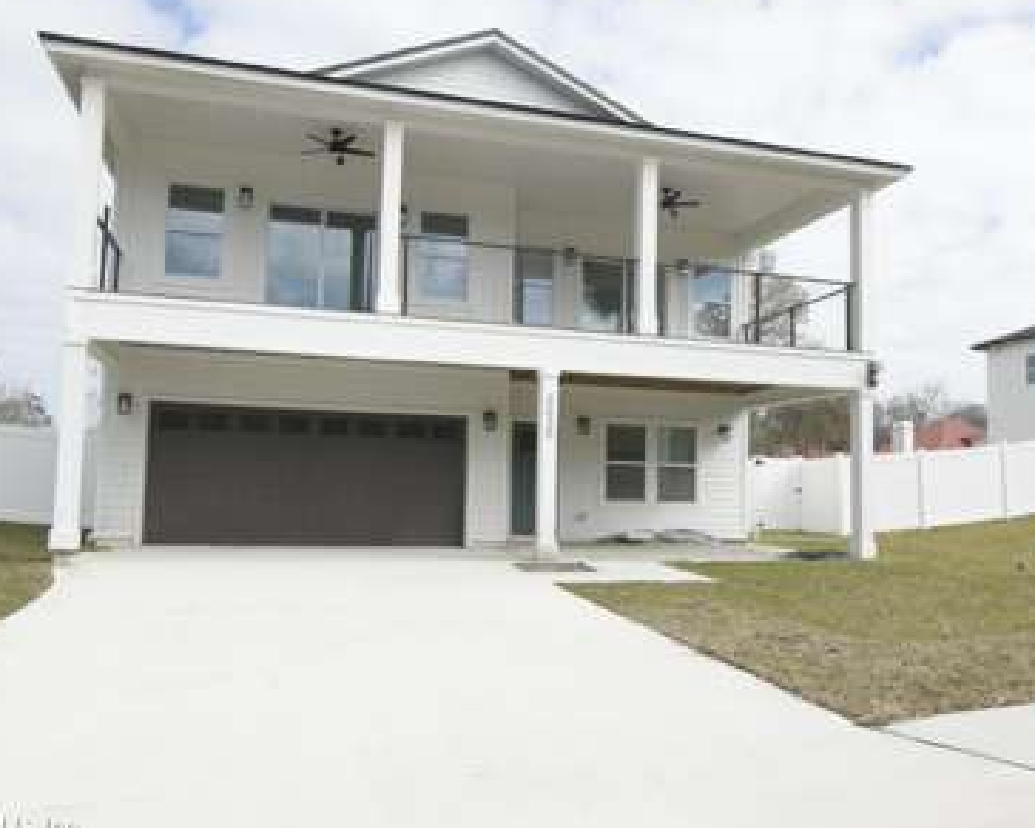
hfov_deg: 66.0
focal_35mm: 26
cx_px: 529
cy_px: 415
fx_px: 796
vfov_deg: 54.9
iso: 1000
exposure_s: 1/1250
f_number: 10
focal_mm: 14
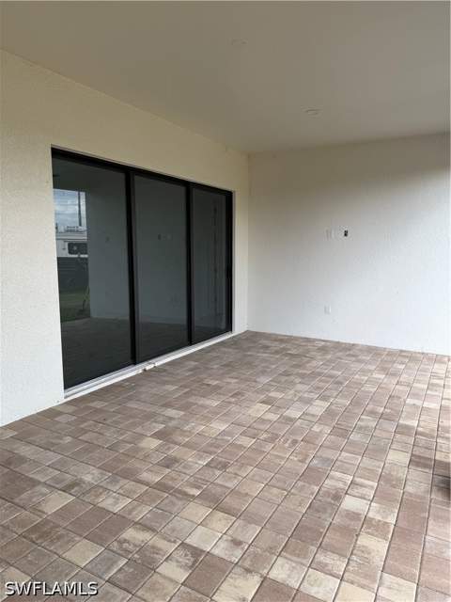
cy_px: 301
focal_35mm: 24
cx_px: 226
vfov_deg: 71.6
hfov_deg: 56.8
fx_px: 417
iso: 80
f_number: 1.78
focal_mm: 6.76
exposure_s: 1/637
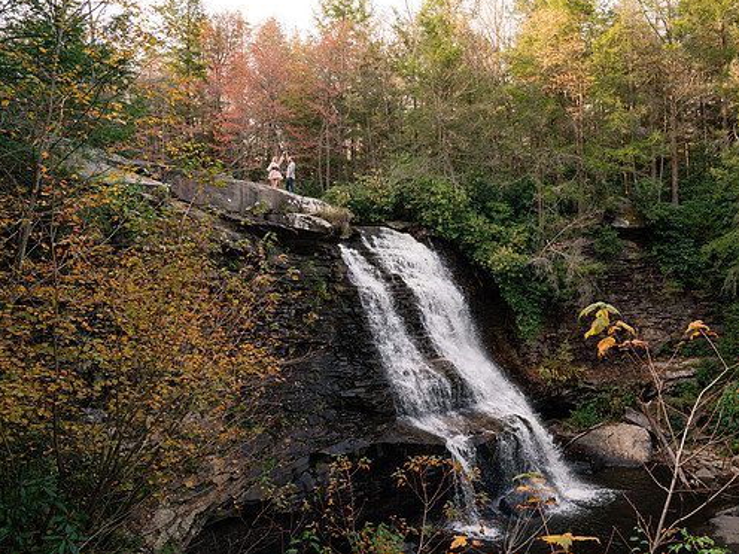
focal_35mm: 27
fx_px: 576
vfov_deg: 51.3
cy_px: 269
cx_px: 431
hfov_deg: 64.9
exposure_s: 1/200
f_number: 8
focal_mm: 24
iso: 1250
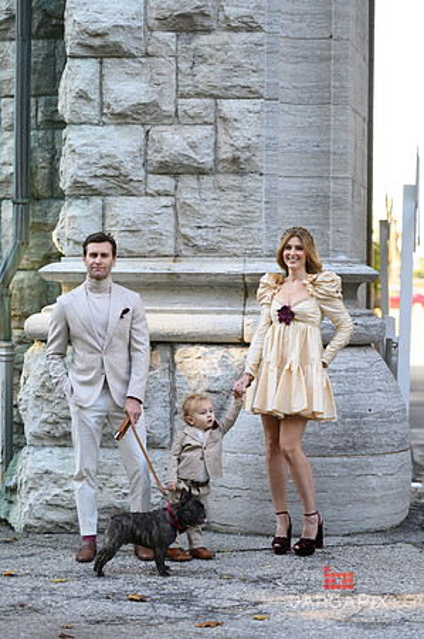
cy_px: 320
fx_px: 1948
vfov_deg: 18.6
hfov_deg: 12.4
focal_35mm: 110
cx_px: 212
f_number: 3.2
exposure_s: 1/1250
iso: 1600
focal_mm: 110
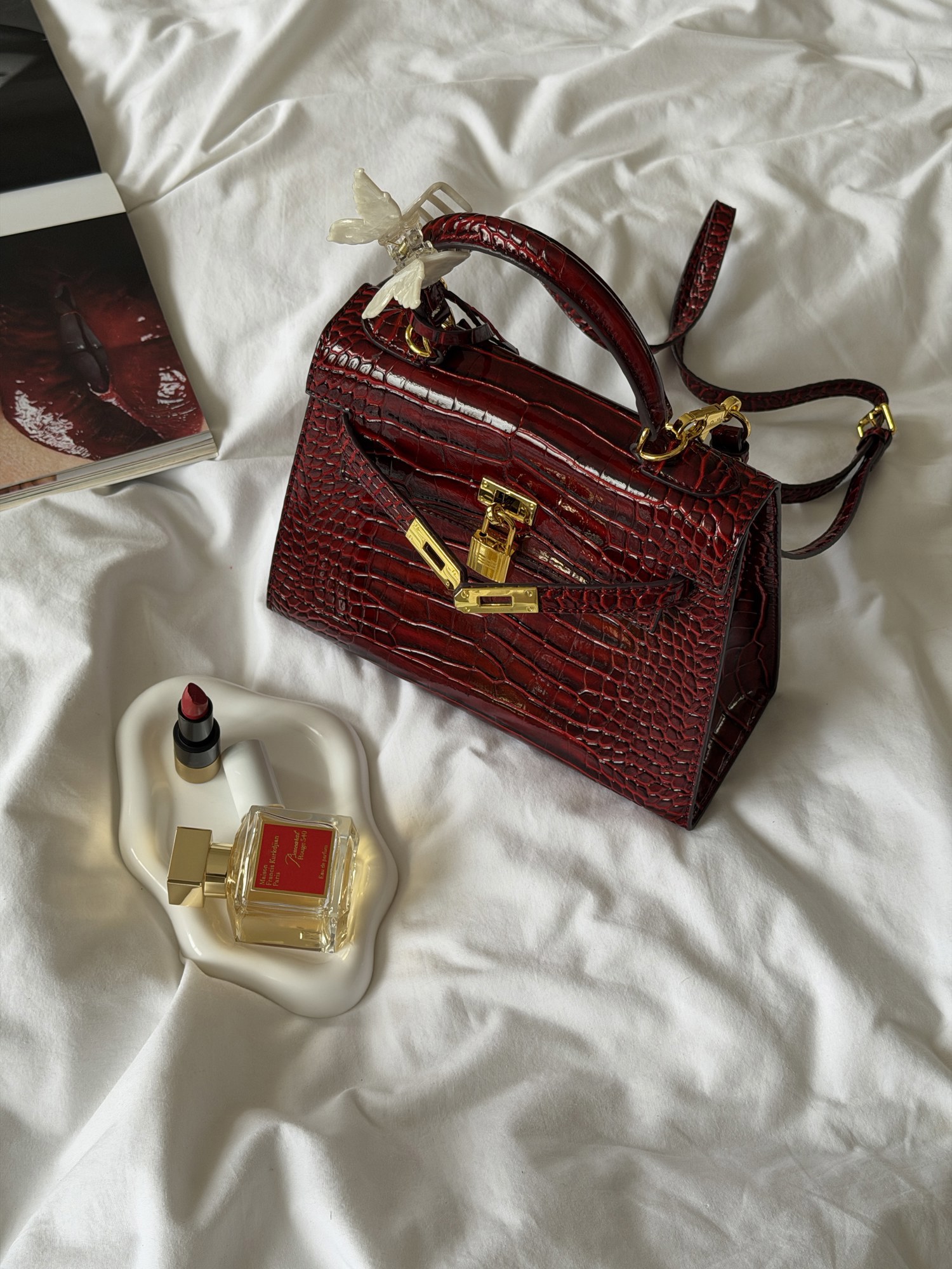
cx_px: 476
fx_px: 1760
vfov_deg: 39.7
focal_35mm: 48
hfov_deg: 30.3
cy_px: 634
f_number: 1.78
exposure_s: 1/60
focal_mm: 6.76
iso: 125
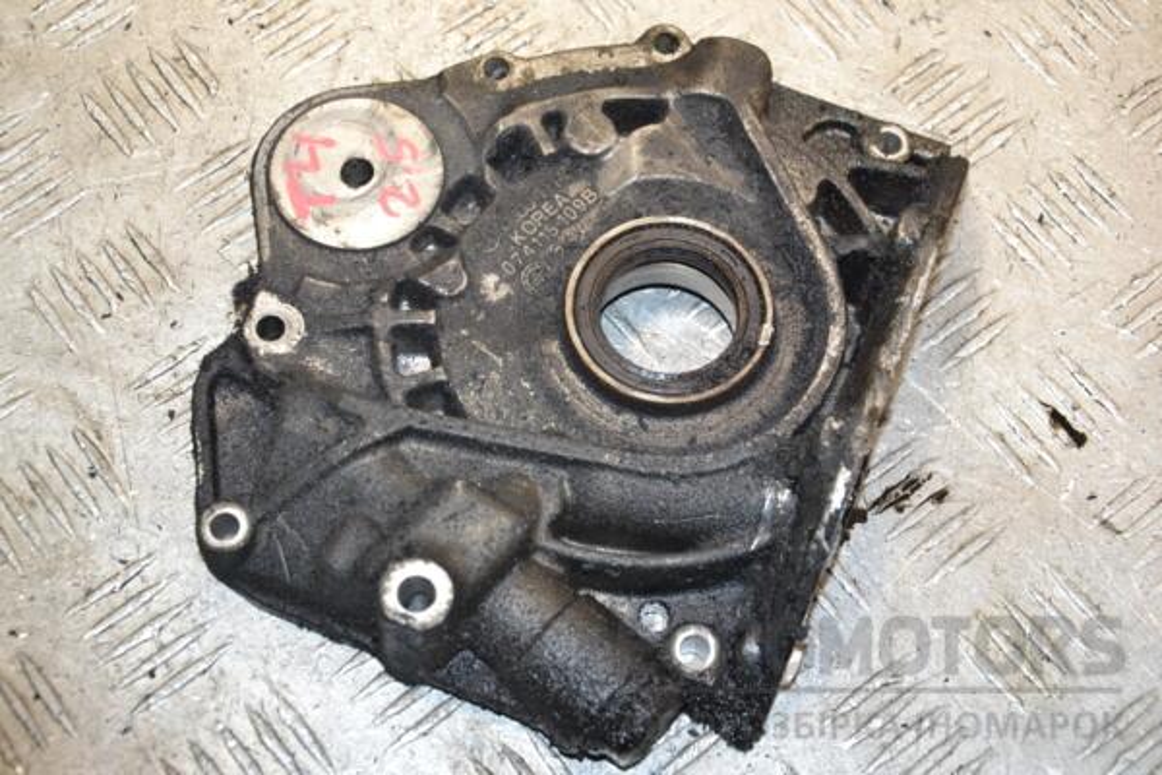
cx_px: 581
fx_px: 2179
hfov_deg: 29.9
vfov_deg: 20.2
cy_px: 388
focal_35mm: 68
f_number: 5.6
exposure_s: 1/200
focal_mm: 45
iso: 800
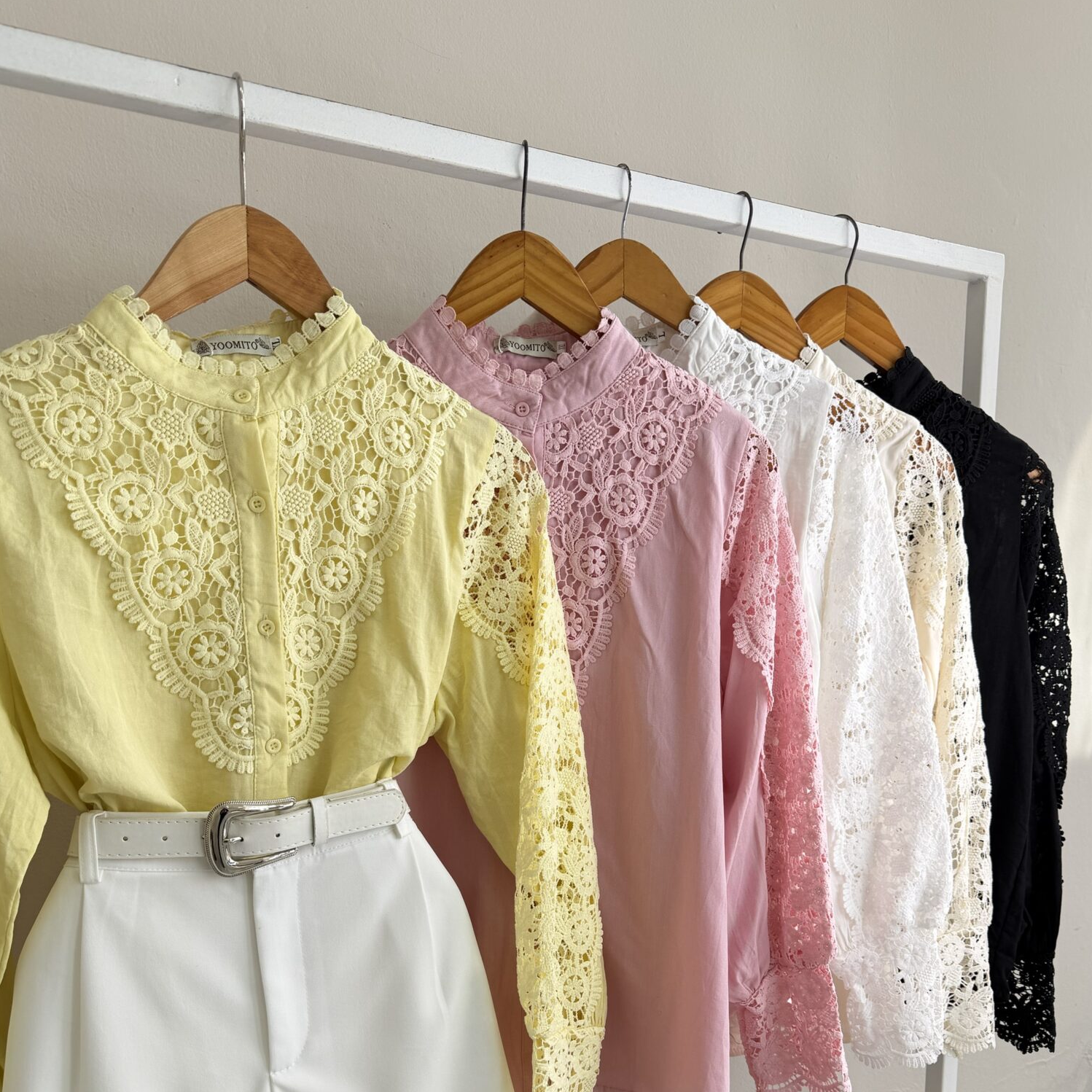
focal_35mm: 29
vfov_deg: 54.5
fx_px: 1035
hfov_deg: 55.6
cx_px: 546
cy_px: 725
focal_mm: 6.76
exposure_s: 1/325
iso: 80
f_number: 1.78
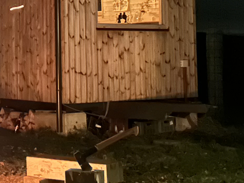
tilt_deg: +3.8
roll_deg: +0.9
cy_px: -9
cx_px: 14
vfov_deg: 13.0
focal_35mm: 112
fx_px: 789
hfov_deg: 17.3
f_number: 1.5
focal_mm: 5.7
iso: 8000
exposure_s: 1/5
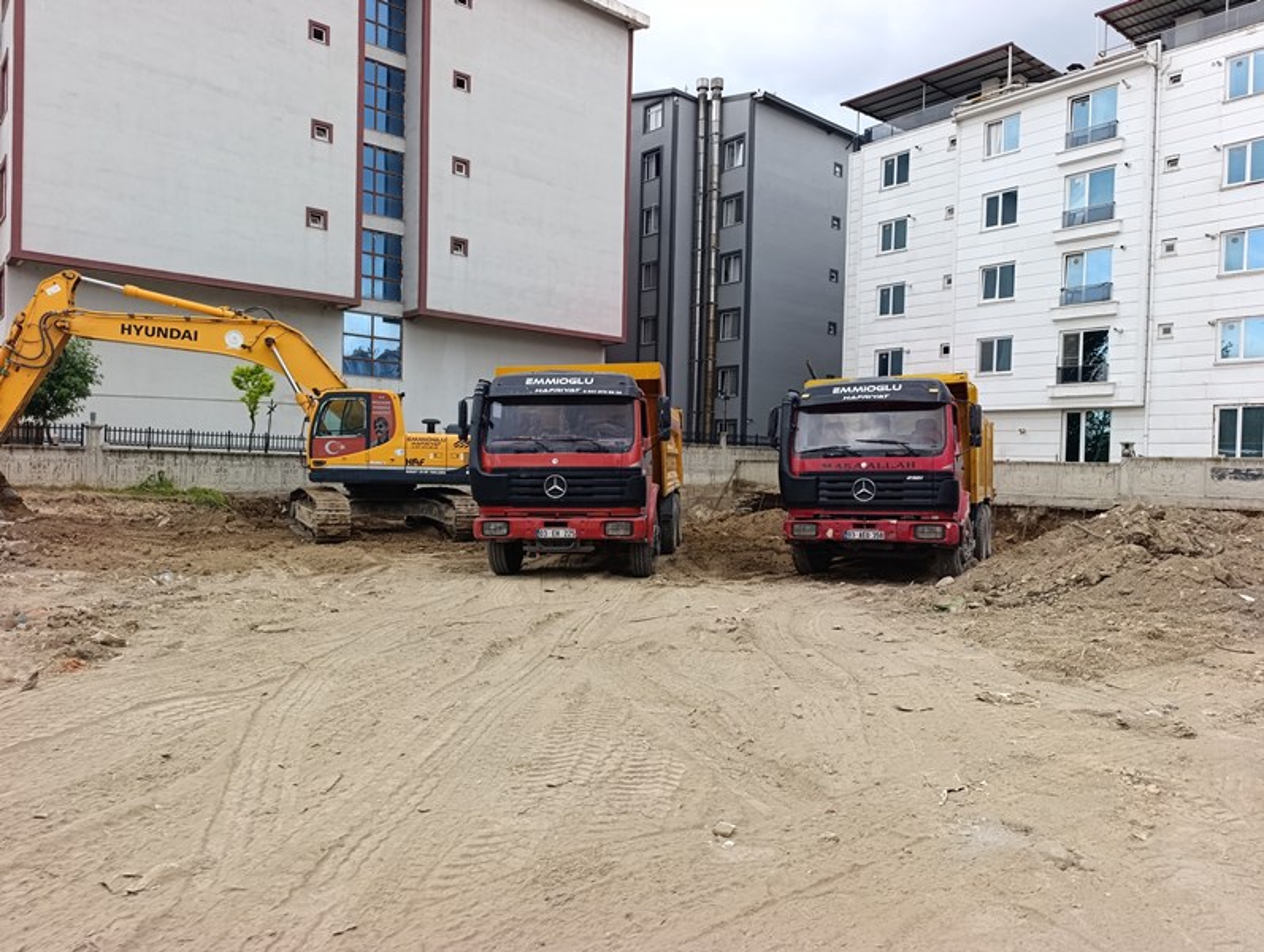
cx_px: 632
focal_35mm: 23
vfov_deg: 59.0
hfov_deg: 73.8
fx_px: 841
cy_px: 476
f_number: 1.6
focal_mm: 6.14
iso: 50
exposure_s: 1/105
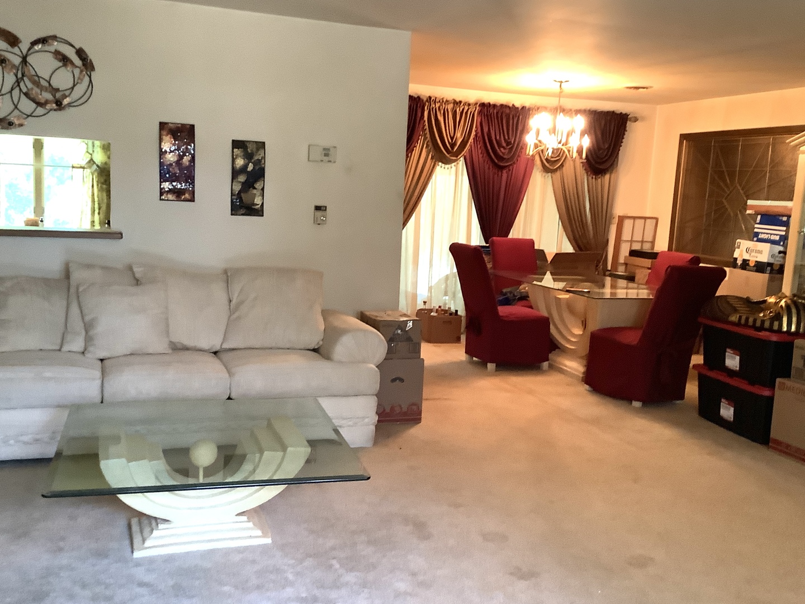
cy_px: 302
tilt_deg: -9.4
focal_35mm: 31
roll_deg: +1.8
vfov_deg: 45.4
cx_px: 402
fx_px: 721
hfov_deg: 58.4
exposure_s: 1/30
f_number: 2.4
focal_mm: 3.3
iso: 320
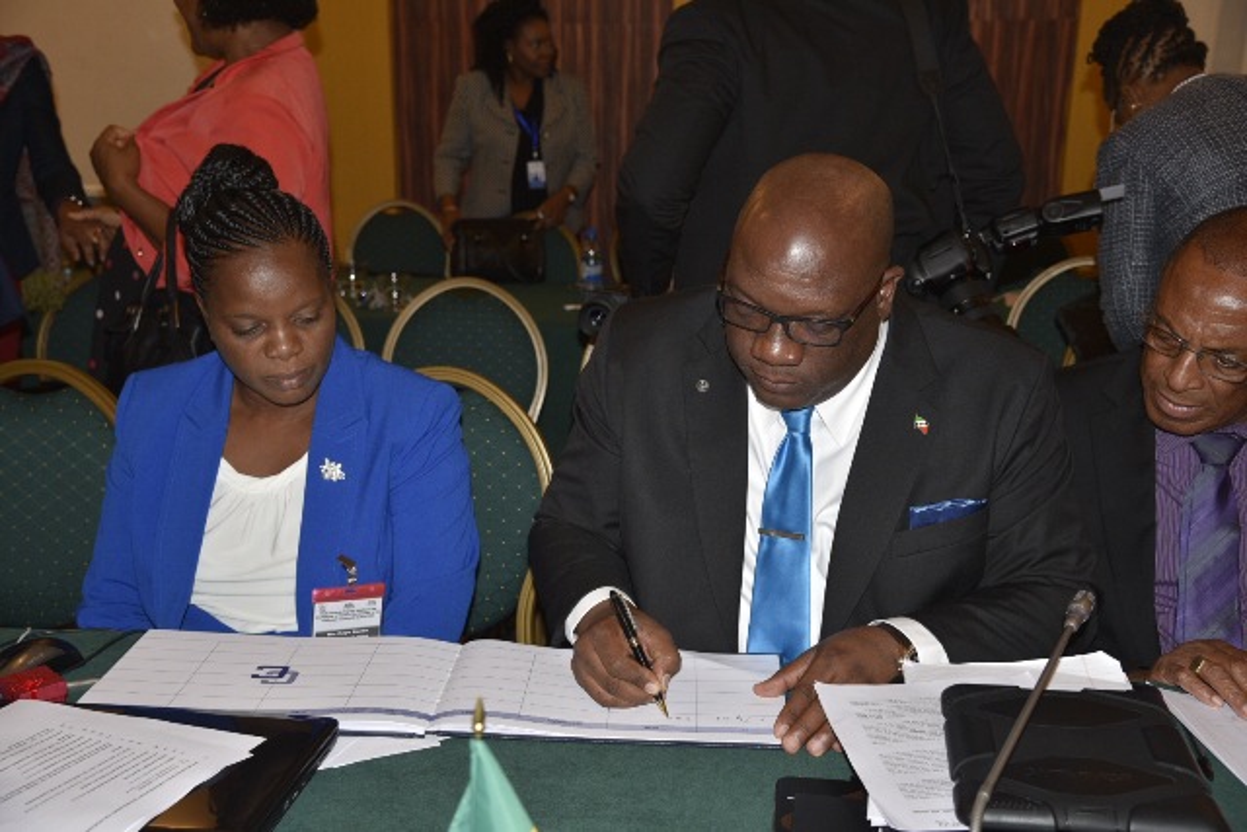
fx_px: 1386
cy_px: 416
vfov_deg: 33.4
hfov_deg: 48.4
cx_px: 624
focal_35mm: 40
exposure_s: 1/60
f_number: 4.5
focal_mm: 40
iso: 640
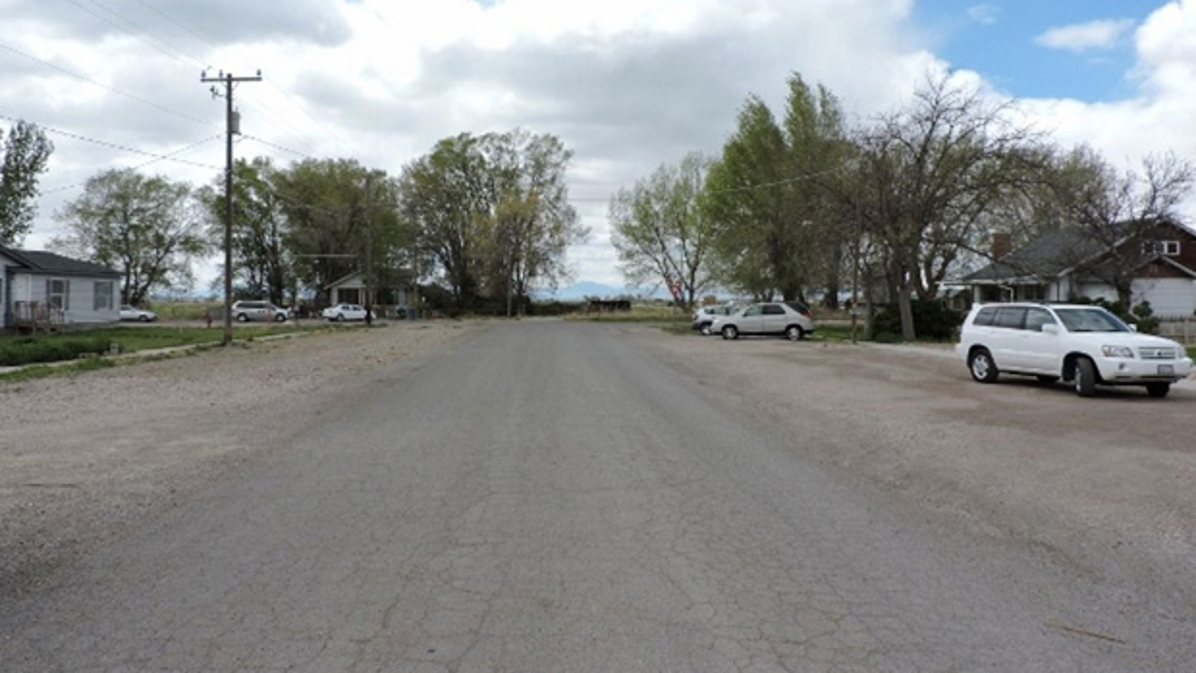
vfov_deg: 42.8
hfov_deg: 69.8
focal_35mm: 27
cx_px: 584
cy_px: 287
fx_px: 856
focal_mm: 4.3
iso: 100
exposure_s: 1/1250
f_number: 3
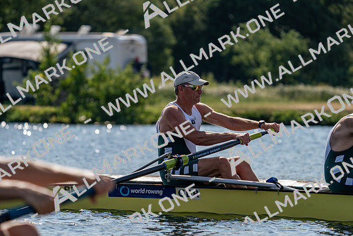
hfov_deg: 7.1
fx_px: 2854
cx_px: 176
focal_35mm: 291
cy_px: 118
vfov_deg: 4.7
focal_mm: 291
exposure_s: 1/1600
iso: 125
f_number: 5.6
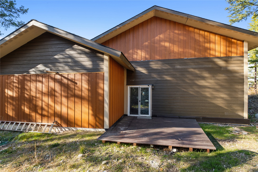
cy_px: 86
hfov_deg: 100.4
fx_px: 107
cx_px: 129
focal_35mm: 15
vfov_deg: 77.3
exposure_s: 1/100
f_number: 6.3
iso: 100
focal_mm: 10
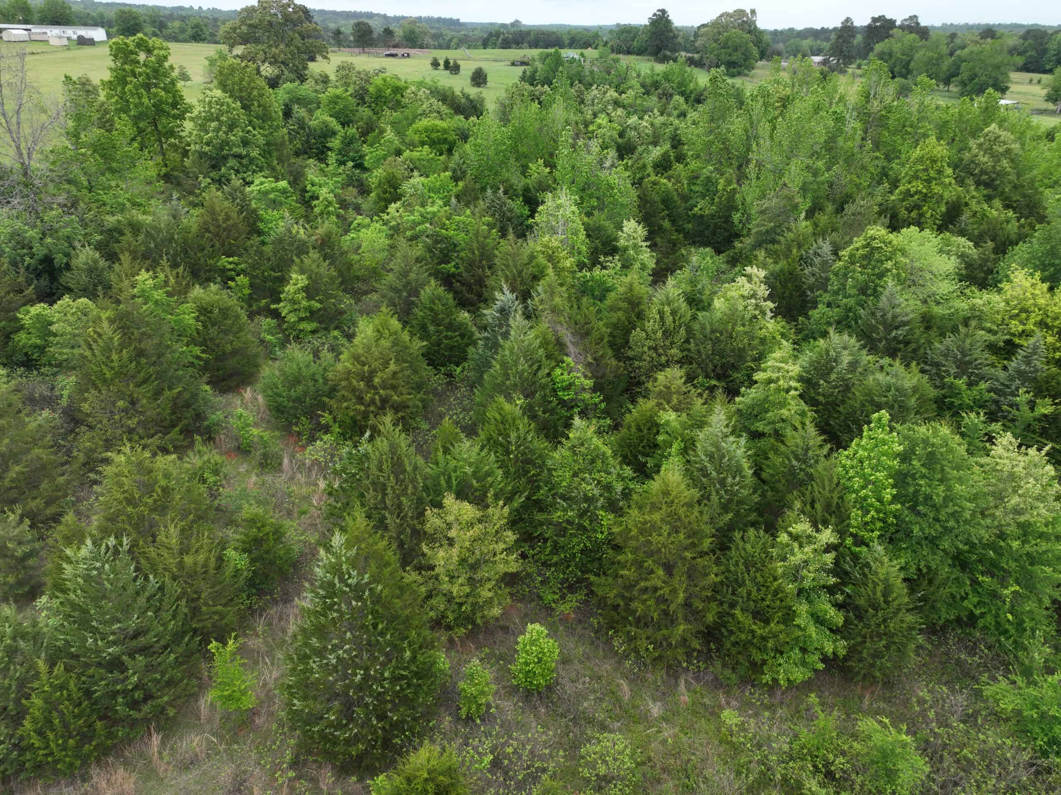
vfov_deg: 56.8
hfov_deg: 71.6
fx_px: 735
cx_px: 530
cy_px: 398
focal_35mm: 24
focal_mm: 12.29
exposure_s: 1/800
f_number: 2.8
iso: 120
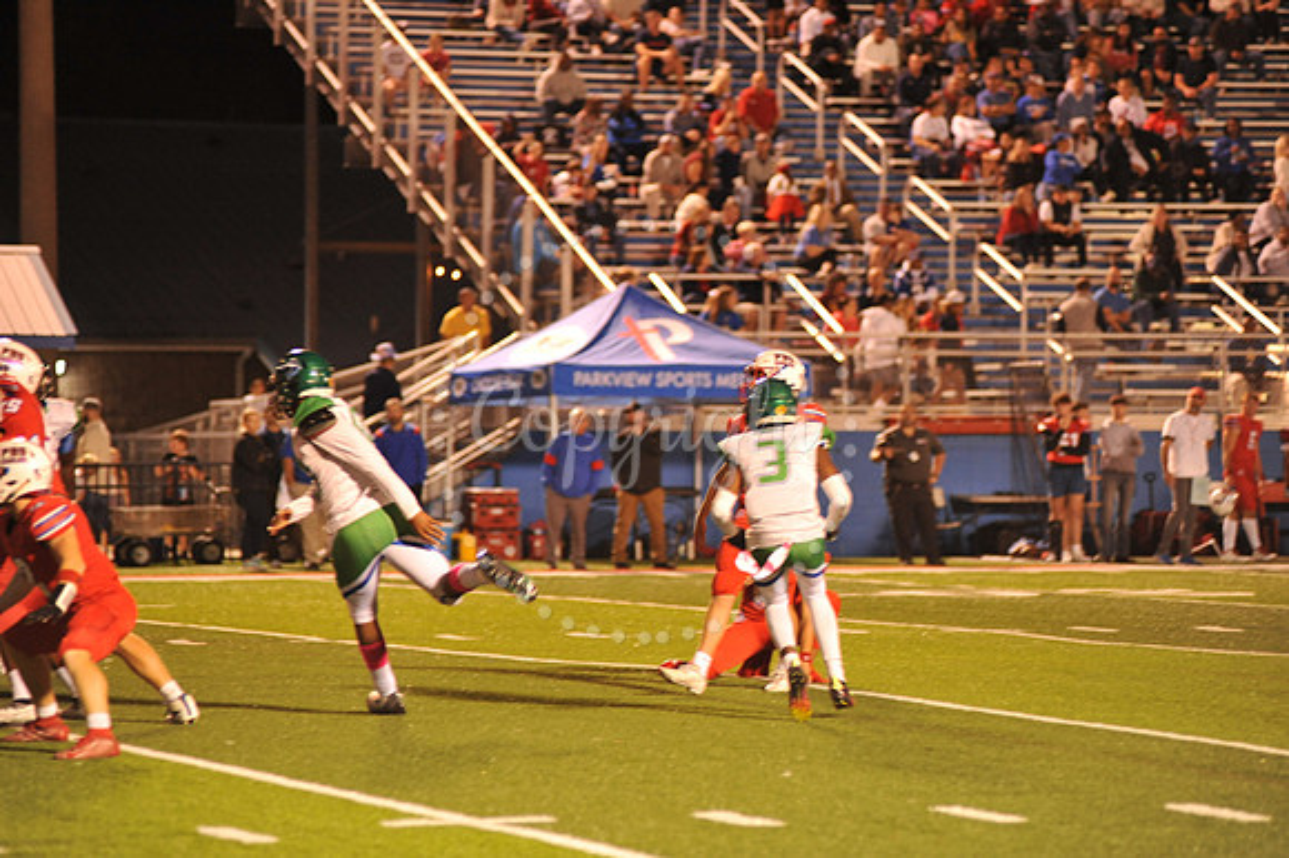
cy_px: 429
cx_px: 644
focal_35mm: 155
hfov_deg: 13.3
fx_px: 5546
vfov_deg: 8.8
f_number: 2.8
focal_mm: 155
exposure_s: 1/200
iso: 2000
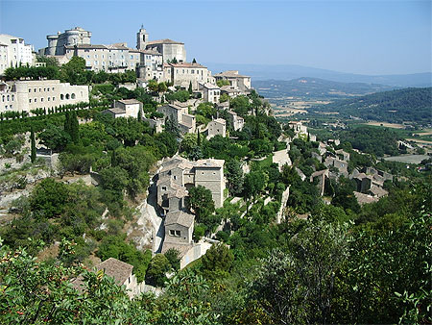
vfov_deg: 40.7
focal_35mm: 35
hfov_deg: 52.6
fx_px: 437
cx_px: 216
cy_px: 162
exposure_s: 1/400
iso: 50
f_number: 4.3
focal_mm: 5.8
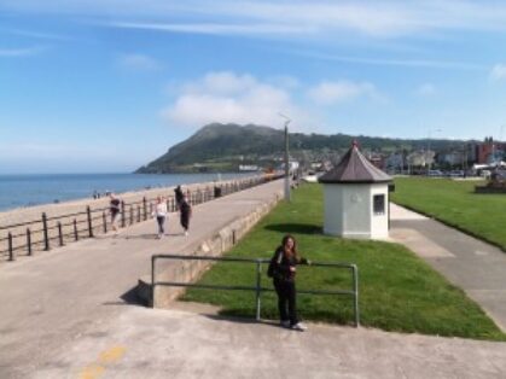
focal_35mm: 29
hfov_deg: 61.7
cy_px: 190
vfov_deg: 48.2
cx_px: 253
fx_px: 424
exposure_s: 1/200
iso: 80
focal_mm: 5.2
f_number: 8.6
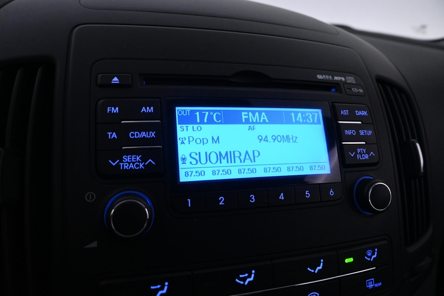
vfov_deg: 53.1
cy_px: 148
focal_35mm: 24
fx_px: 296
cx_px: 222
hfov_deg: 73.7
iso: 3200
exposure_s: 1/100
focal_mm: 16
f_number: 5
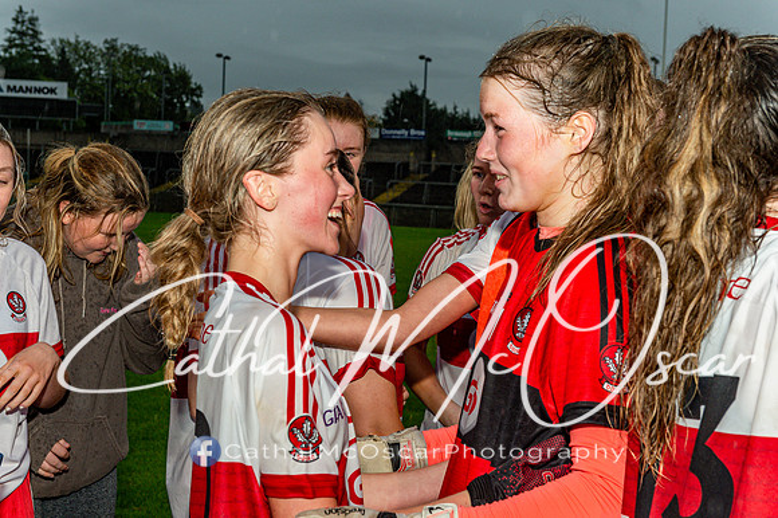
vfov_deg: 22.6
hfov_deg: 33.4
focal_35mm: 60
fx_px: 1296
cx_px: 389
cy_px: 259
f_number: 5
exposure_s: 1/200
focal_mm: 60
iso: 1600
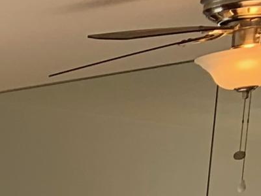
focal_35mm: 195
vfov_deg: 6.7
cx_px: -598
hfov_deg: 8.2
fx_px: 1470
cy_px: 659
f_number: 1.8
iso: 25
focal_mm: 4.25
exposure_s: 1/369
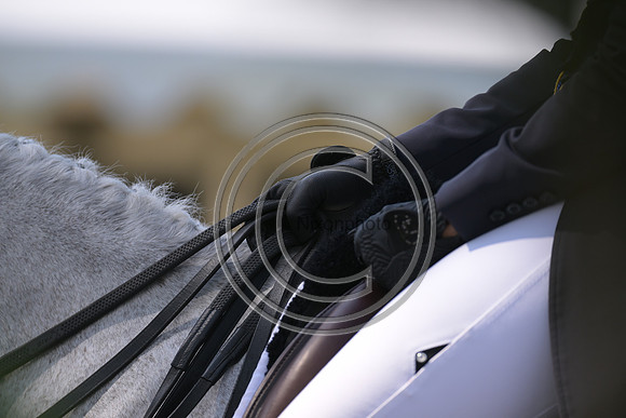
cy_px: 209
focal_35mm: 400
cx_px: 313
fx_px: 6957
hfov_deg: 5.2
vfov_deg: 3.4
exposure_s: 1/1250
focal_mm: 400
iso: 360
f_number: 5
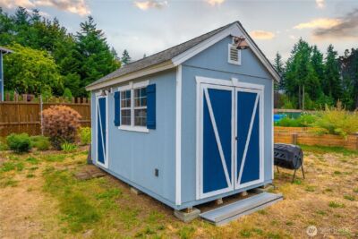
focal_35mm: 24
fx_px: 239
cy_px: 120
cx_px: 179
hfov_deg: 73.7
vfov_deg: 53.2
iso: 80
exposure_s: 1/80
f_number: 7.1
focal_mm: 24
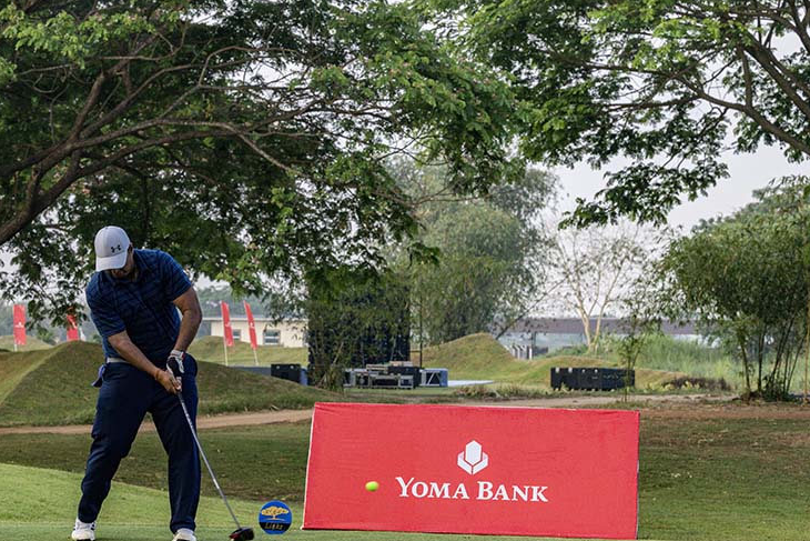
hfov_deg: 22.1
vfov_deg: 14.9
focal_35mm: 92
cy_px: 318
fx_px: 2070
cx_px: 297
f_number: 5.6
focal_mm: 70
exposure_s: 1/2500
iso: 2500
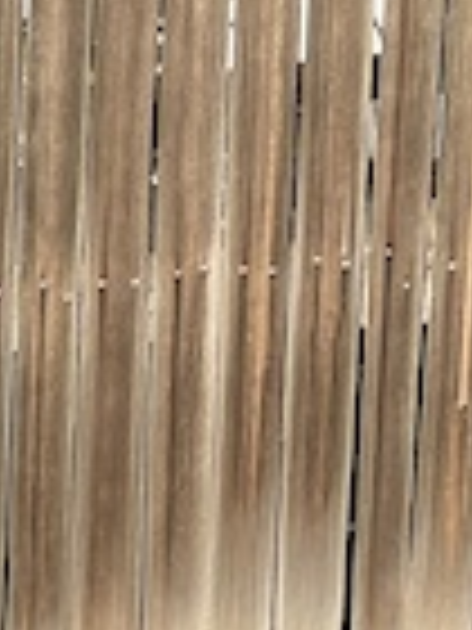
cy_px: 1143
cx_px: -688
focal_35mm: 149
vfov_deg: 12.1
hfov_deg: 8.9
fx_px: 2709
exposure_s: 1/1114
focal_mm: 4.2
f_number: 1.6
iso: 32
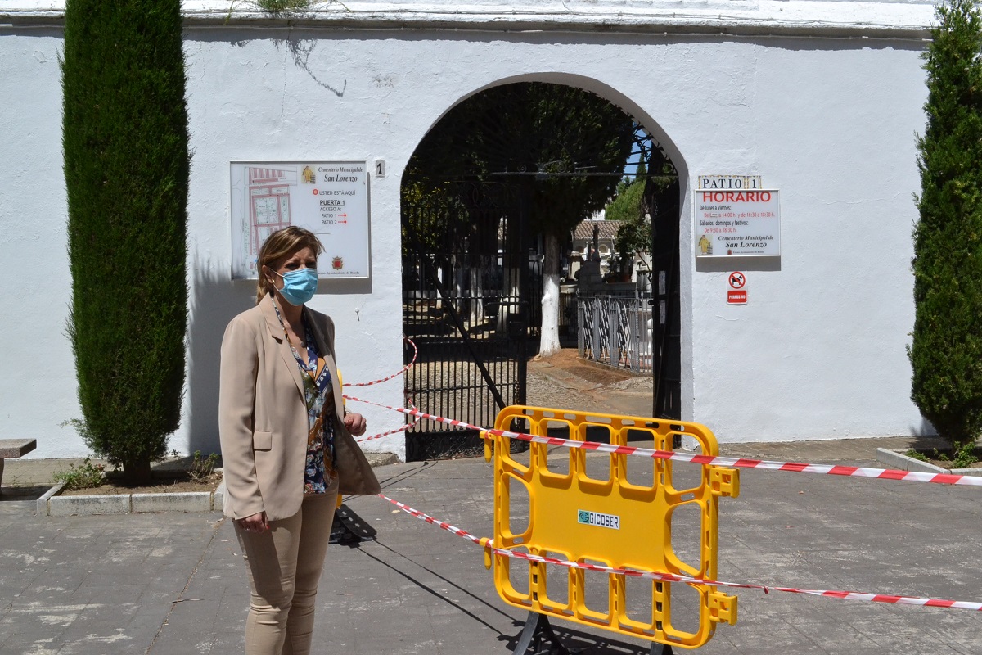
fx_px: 1064
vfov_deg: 34.2
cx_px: 491
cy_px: 328
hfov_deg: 49.6
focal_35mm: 39
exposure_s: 1/1250
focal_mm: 26
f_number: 14
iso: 1600
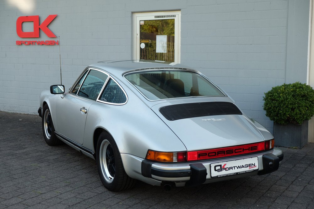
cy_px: 104
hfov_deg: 41.9
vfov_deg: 28.7
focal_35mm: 47
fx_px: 410
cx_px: 157
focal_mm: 31.5
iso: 200
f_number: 3.6
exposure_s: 1/100
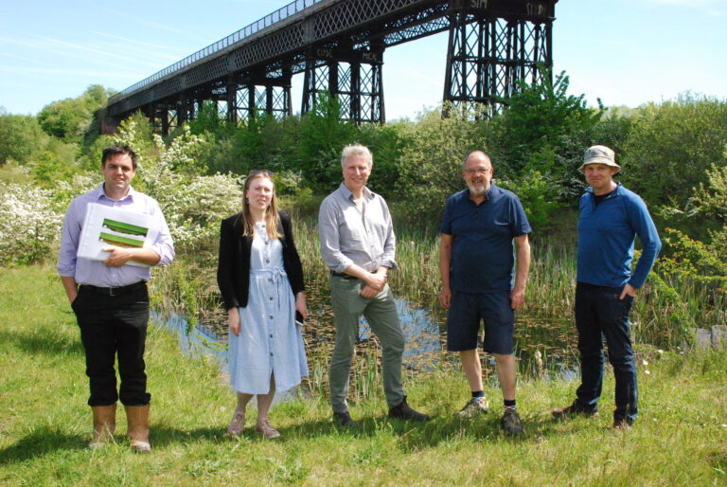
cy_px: 244
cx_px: 364
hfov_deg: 53.1
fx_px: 728
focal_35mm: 36
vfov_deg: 37.0
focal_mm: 24
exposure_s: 1/1250
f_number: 8
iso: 1600
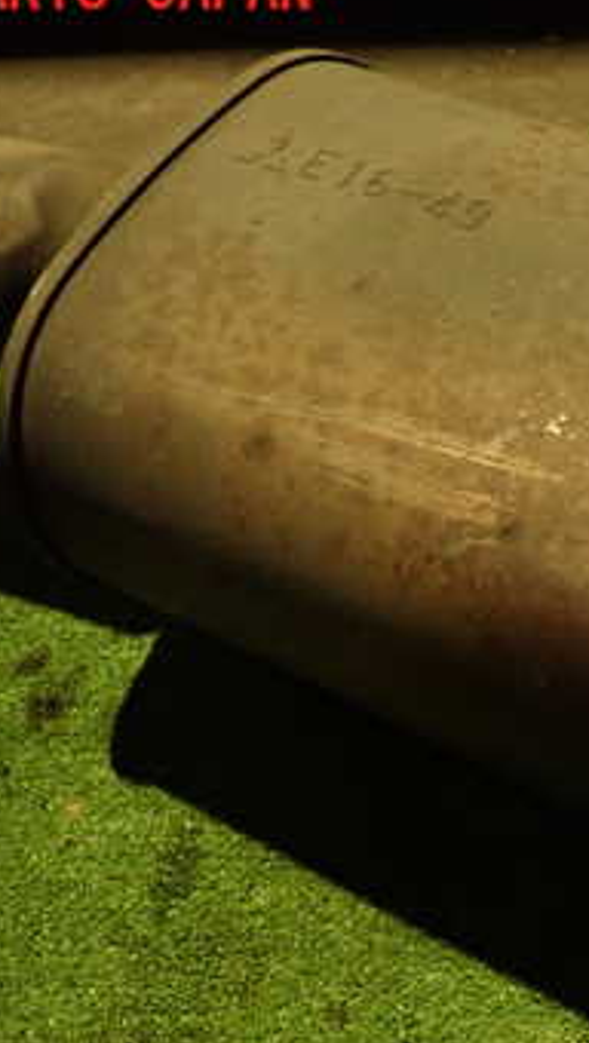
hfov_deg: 23.2
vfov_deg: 42.6
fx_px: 1329
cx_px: 675
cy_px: 641
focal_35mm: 48
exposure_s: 1/30
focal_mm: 4.5
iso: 500
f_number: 2
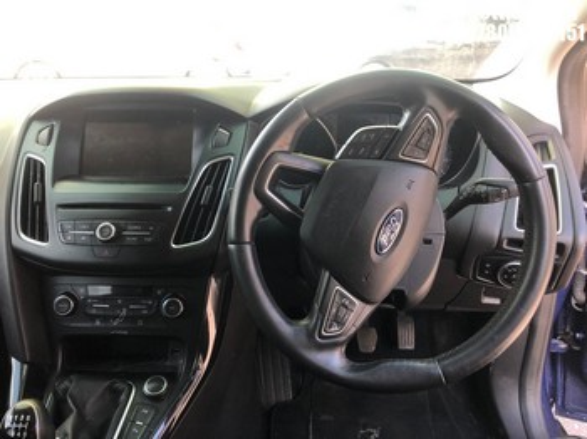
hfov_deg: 63.5
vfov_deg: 49.7
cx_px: 294
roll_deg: -2.1
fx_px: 474
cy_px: 220
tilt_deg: -19.2
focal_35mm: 28
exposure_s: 1/40
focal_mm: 3.99
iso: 25
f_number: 1.8
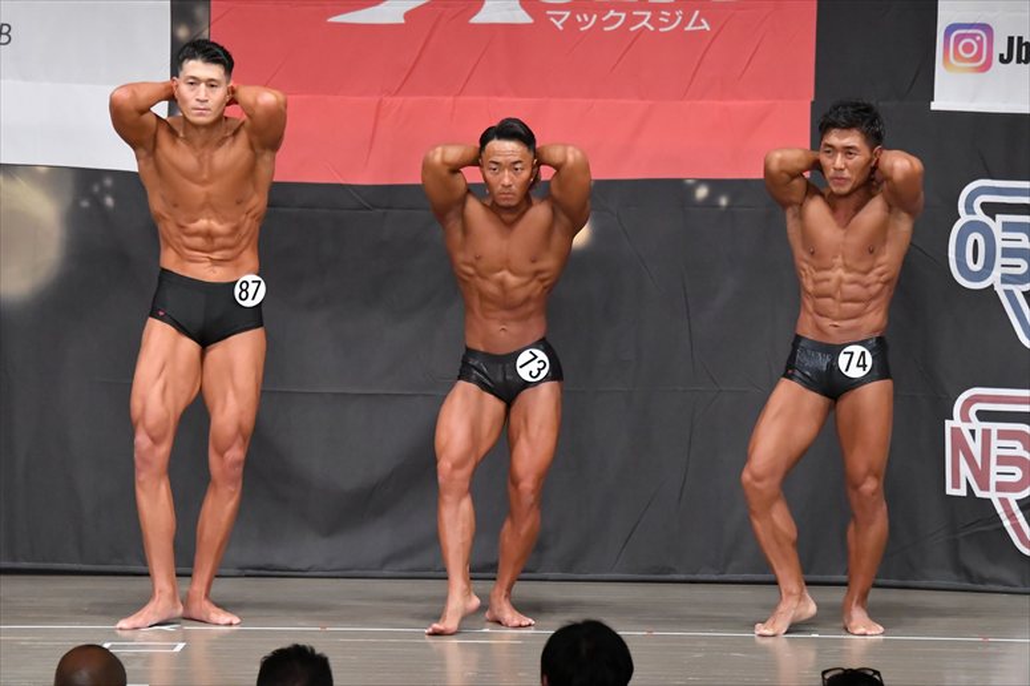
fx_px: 5777
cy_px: 343
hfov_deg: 10.2
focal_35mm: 202
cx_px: 515
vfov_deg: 6.8
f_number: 5.6
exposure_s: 1/400
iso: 6400
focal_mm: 135
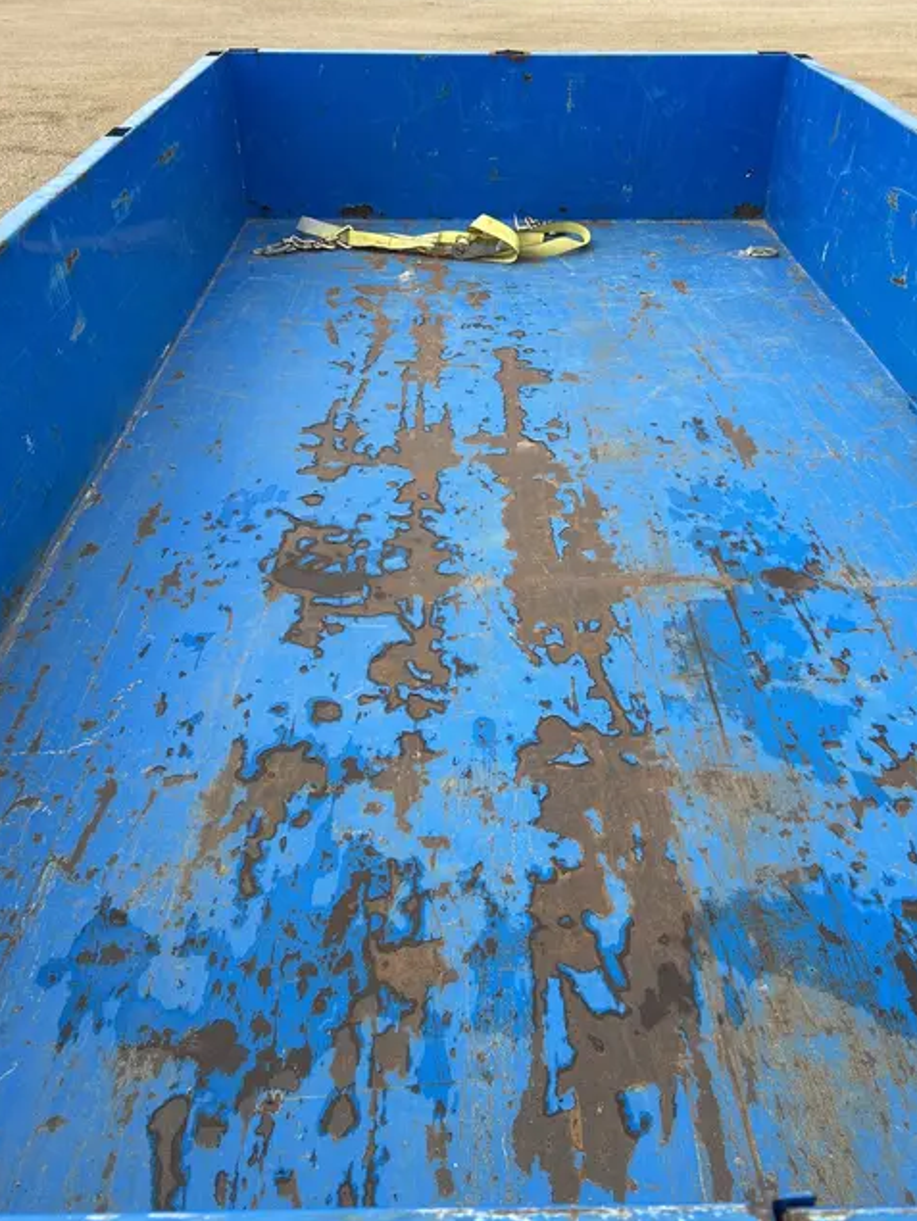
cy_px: 645
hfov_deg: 46.8
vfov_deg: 59.9
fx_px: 1059
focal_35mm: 30
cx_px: 492
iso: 50
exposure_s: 1/833
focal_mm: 5.7
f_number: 1.5
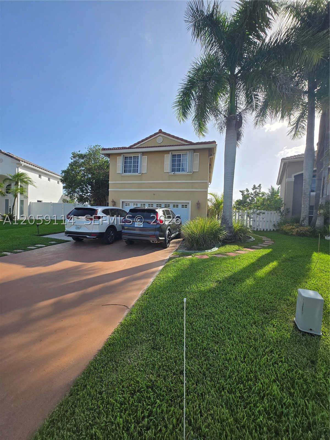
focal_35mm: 13
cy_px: 220
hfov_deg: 89.9
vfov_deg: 106.2
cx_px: 165
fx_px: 165
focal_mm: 1.7
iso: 25
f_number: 2.2
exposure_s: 1/1212
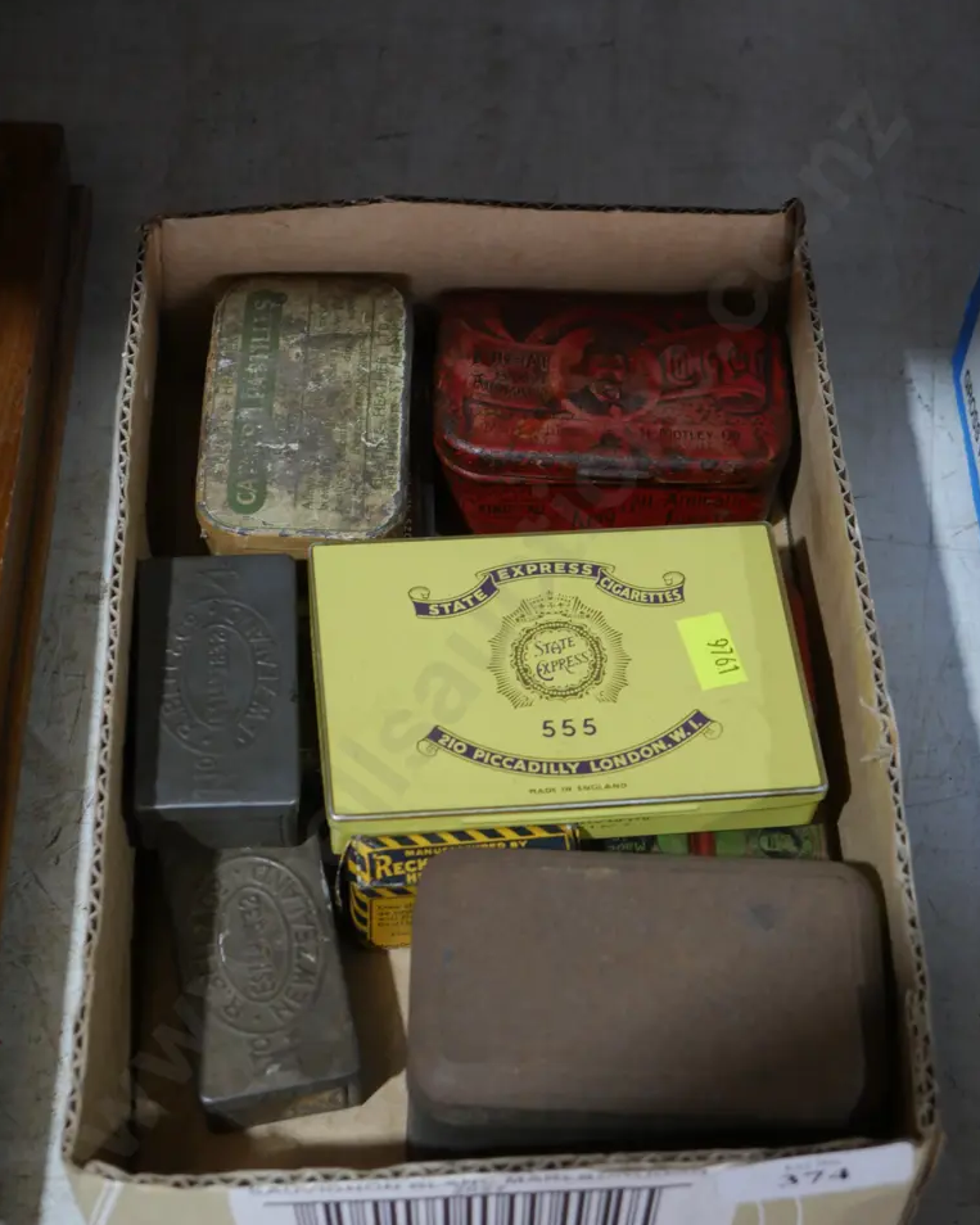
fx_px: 2357
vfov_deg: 29.1
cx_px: 490
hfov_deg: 23.5
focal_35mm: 65
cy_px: 629
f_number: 5.4
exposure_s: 1/80
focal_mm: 31
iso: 1000
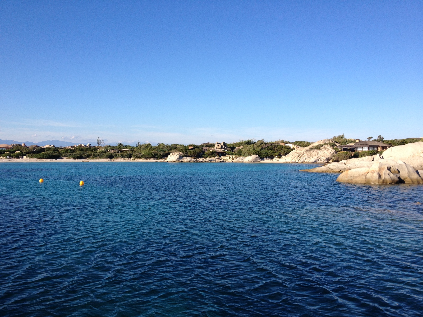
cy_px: 158
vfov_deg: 40.7
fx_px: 428
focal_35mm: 35
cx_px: 212
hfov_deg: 52.6
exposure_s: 1/1416
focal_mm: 4.28
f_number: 2.4
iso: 64
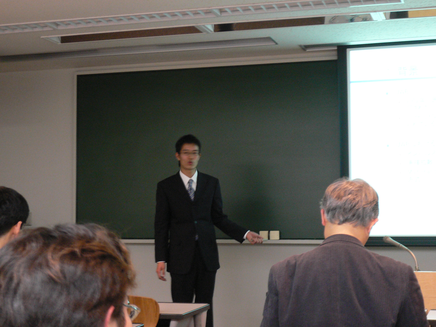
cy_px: 164
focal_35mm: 66
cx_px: 218
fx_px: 831
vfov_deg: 22.3
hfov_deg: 29.4
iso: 200
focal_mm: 11
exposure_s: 1/8
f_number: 4
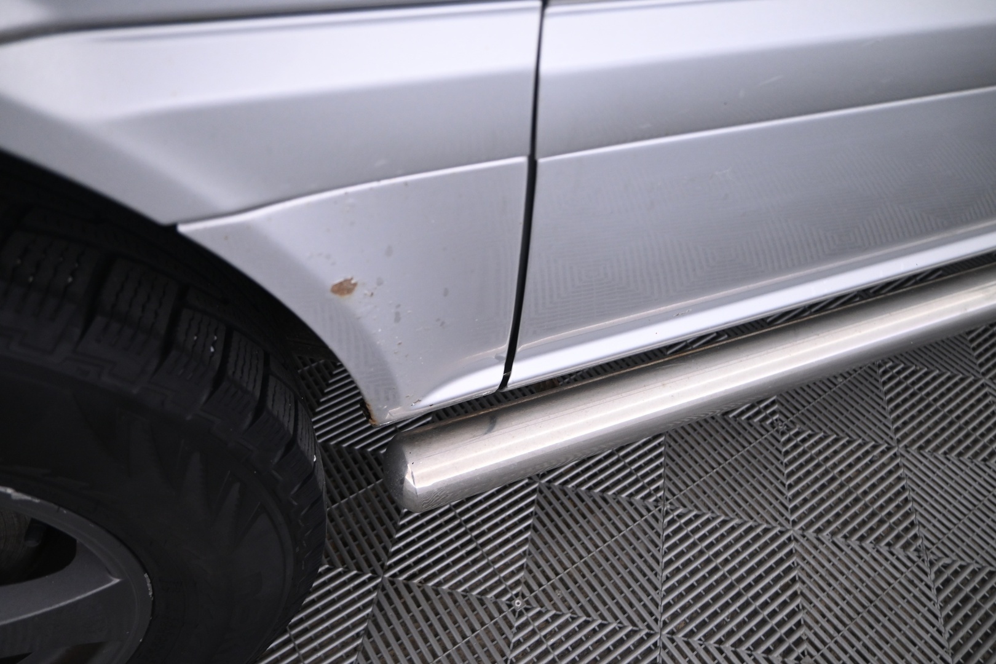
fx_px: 664
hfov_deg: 73.7
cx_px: 498
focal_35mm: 24
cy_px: 332
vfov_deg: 53.1
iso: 1000
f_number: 3.5
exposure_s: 1/15
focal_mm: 16
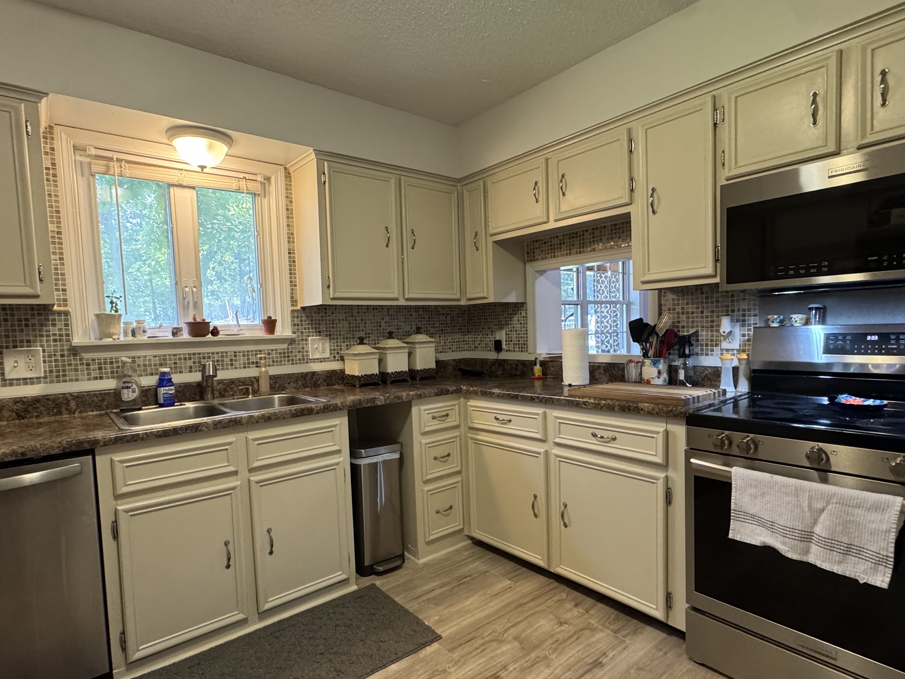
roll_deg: +1.8
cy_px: 361
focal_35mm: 19
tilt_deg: -3.6
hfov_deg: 84.6
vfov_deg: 68.6
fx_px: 497
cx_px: 432
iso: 320
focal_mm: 2.22
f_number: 2.2
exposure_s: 1/60
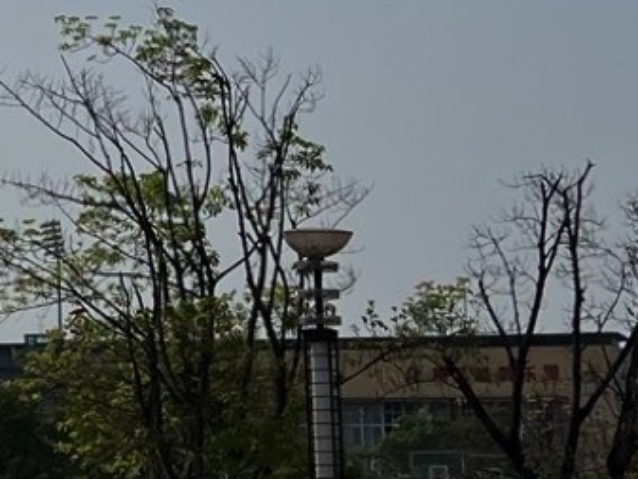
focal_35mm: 158
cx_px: -422
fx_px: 2913
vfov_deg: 9.3
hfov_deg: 11.8
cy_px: -4
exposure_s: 1/16393
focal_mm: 5.7
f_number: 1.5
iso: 40
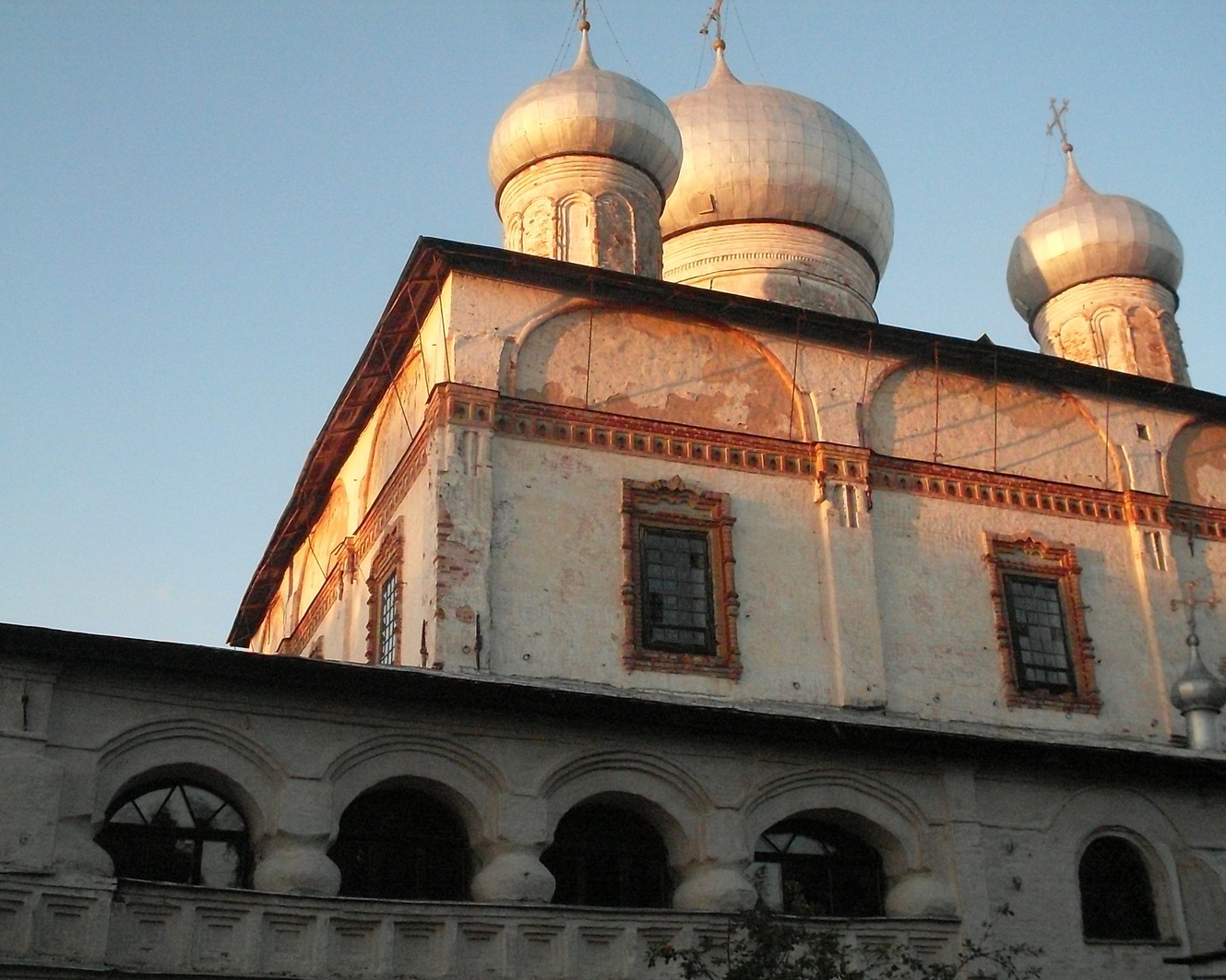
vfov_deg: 37.3
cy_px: 490
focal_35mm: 40
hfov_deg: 45.8
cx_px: 588
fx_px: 1451
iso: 400
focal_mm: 6.3
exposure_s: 1/125
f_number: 8.4
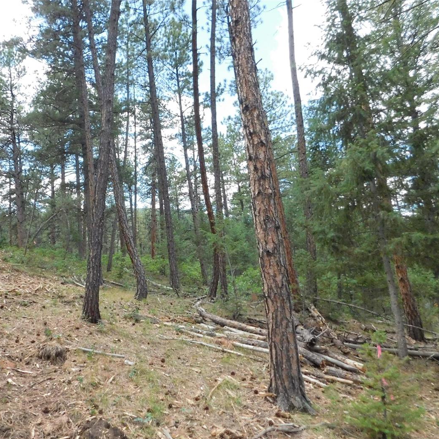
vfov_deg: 57.3
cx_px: 149
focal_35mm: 28
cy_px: 226
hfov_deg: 56.2
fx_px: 402
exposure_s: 1/500
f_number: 6
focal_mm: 4
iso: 800
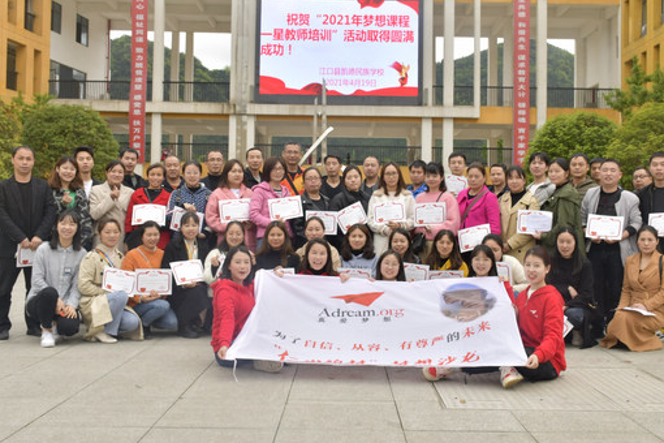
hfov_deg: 48.4
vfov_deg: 33.3
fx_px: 738
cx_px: 358
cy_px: 184
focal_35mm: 40
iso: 100
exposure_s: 1/90
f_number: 8
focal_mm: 23
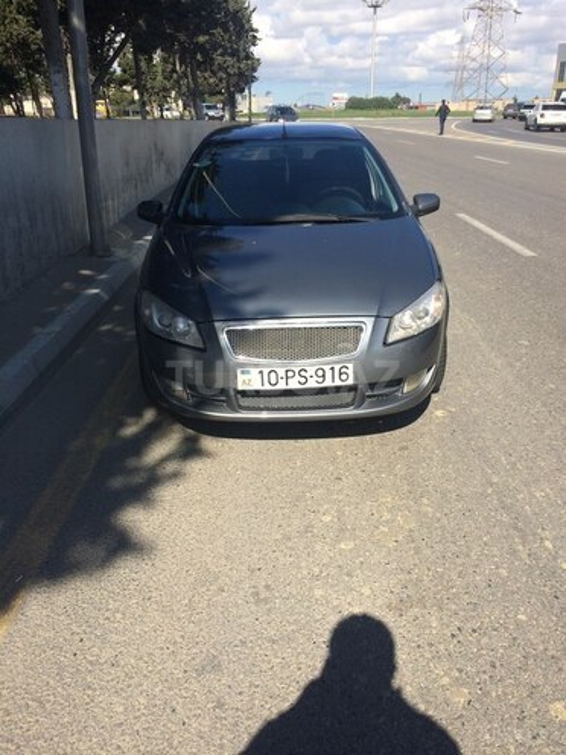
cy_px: 378
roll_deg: +0.8
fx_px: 632
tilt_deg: -21.0
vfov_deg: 61.7
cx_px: 283
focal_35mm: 29
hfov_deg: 48.2
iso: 32
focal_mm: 4.15
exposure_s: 1/1953
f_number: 2.2
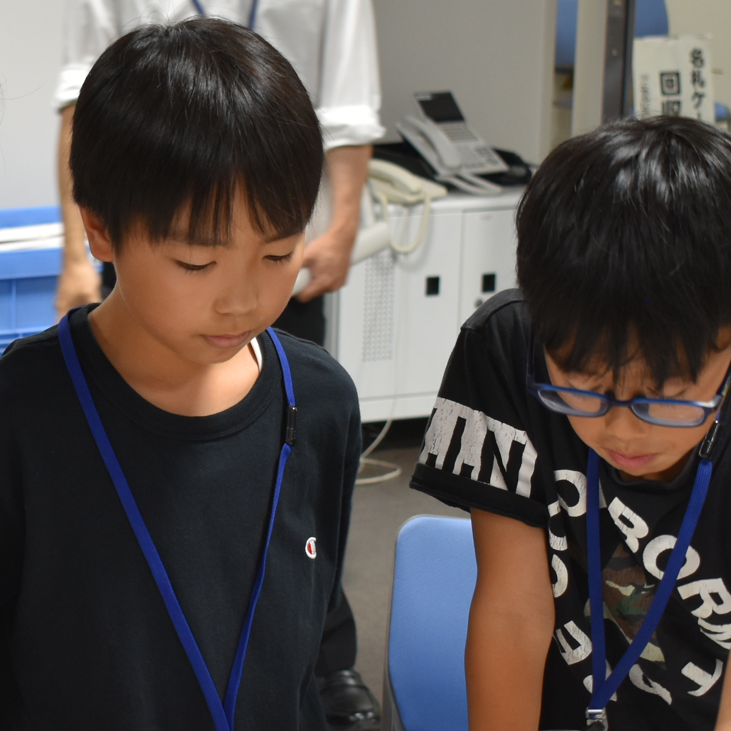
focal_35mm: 121
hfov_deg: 14.1
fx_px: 2891
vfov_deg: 14.4
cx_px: -41
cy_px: 435
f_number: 4.2
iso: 400
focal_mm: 30
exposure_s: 1/50
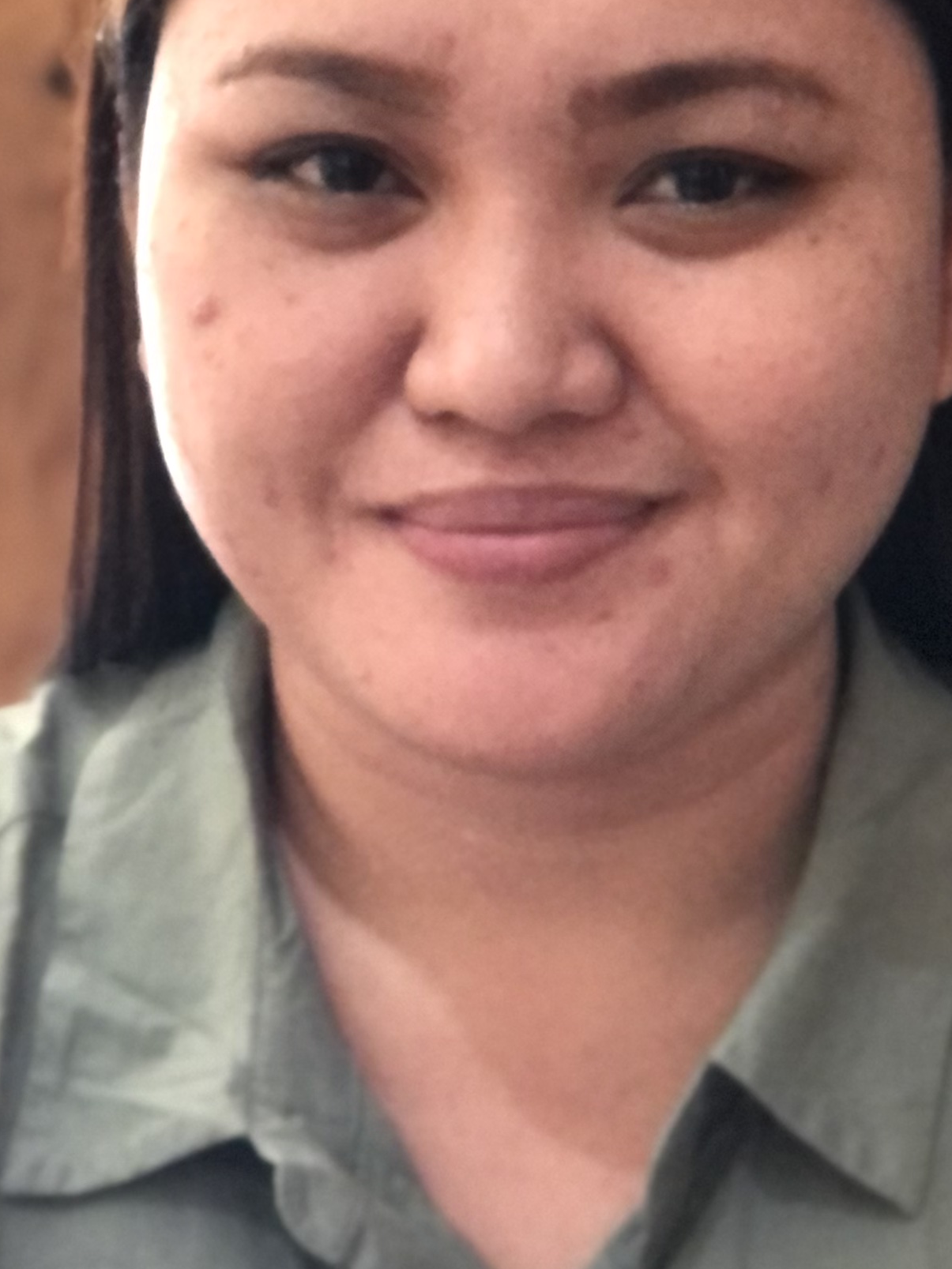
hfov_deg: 10.4
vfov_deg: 13.8
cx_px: 629
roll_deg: -0.6
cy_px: 698
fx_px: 5244
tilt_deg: -7.4
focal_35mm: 143
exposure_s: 1/30
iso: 500
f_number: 2.8
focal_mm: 6.6
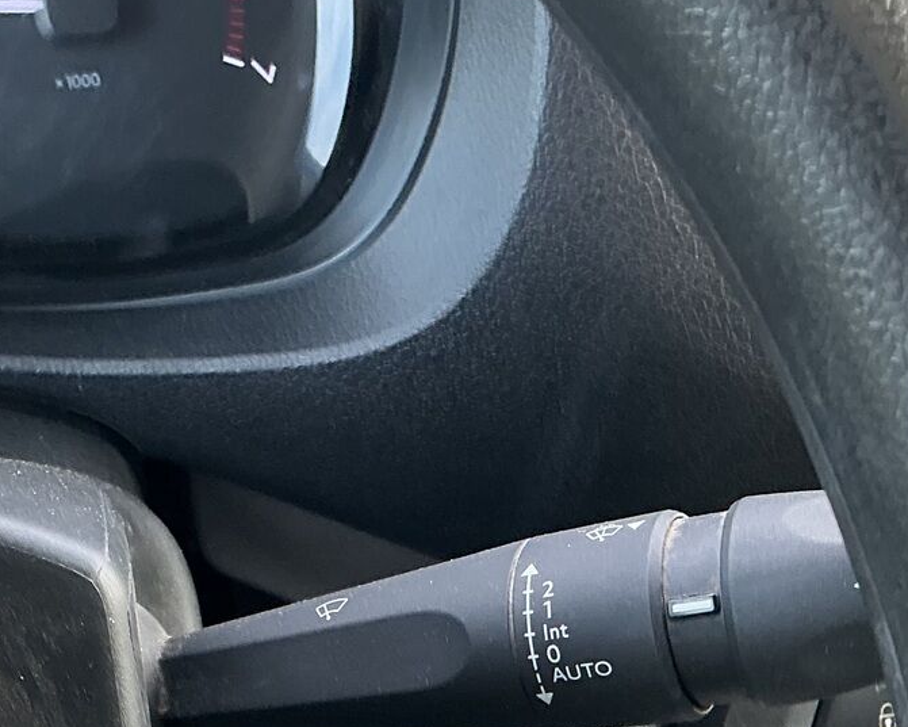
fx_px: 1935
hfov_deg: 26.4
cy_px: 852
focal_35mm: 72
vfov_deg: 20.1
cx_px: 431
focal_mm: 3
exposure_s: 1/60
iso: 32
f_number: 1.8
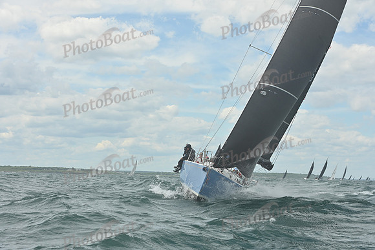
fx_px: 781
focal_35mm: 75
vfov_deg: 18.2
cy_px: 125
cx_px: 188
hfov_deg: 27.0
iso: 320
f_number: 8
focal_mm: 75
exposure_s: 1/1250
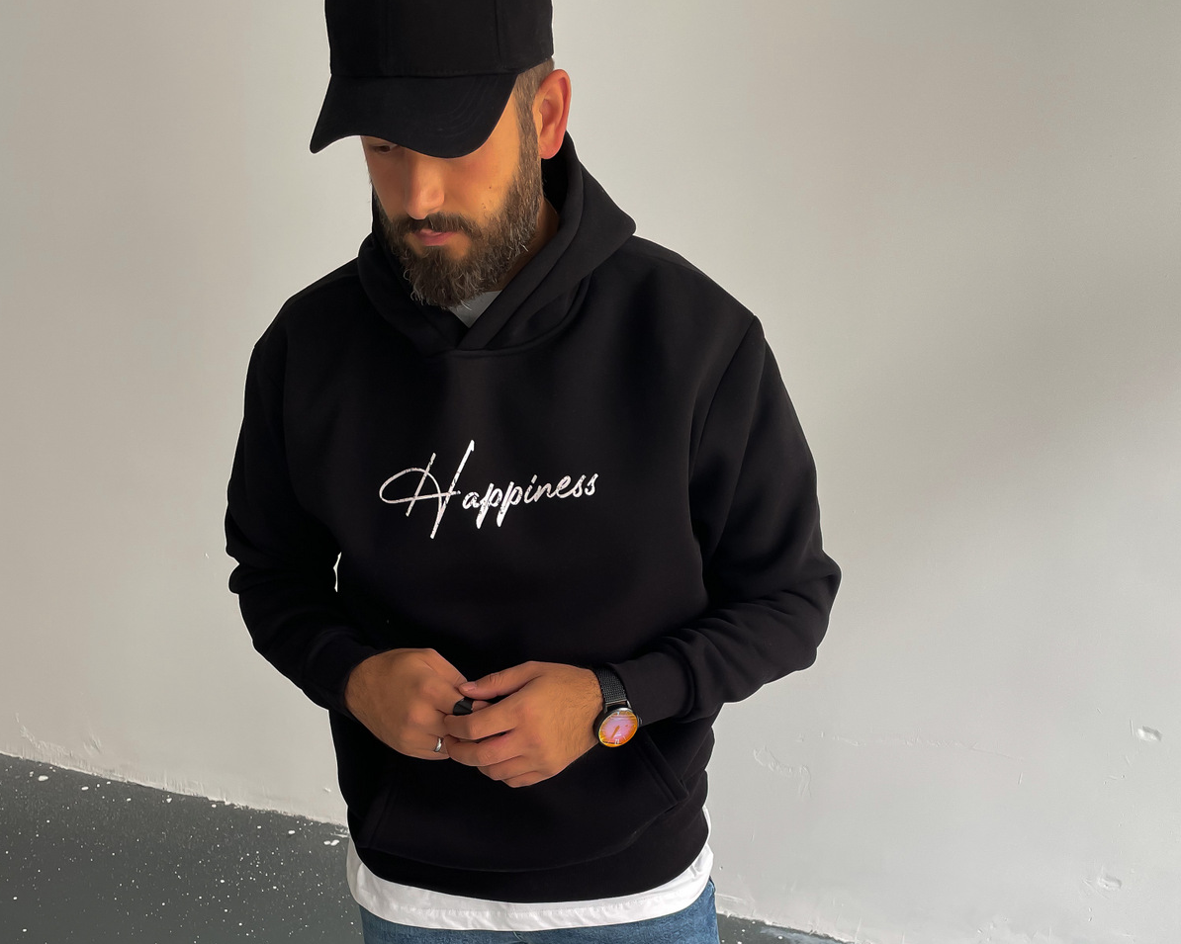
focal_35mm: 34
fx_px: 1188
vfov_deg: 42.0
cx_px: 589
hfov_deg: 52.8
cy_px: 709
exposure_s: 1/120
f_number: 1.6
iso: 64
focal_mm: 4.2
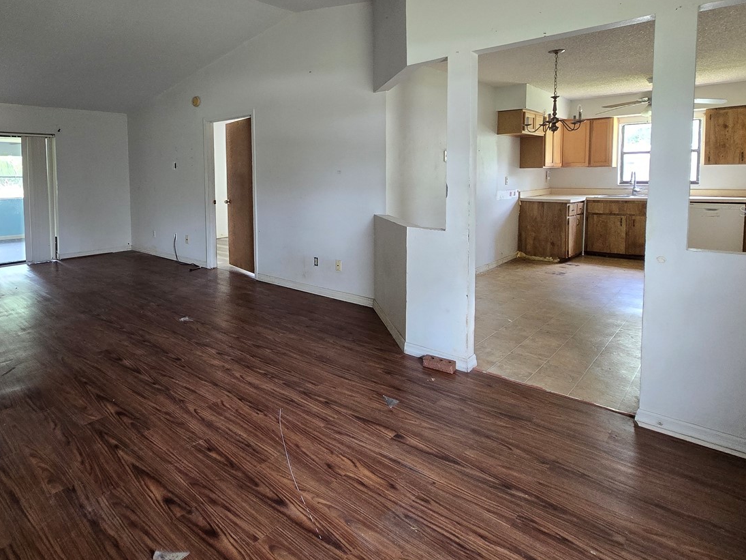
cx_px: 259
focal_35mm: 19
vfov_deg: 67.6
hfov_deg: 82.3
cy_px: 211
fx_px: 409
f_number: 2.2
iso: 320
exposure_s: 1/60
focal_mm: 2.2
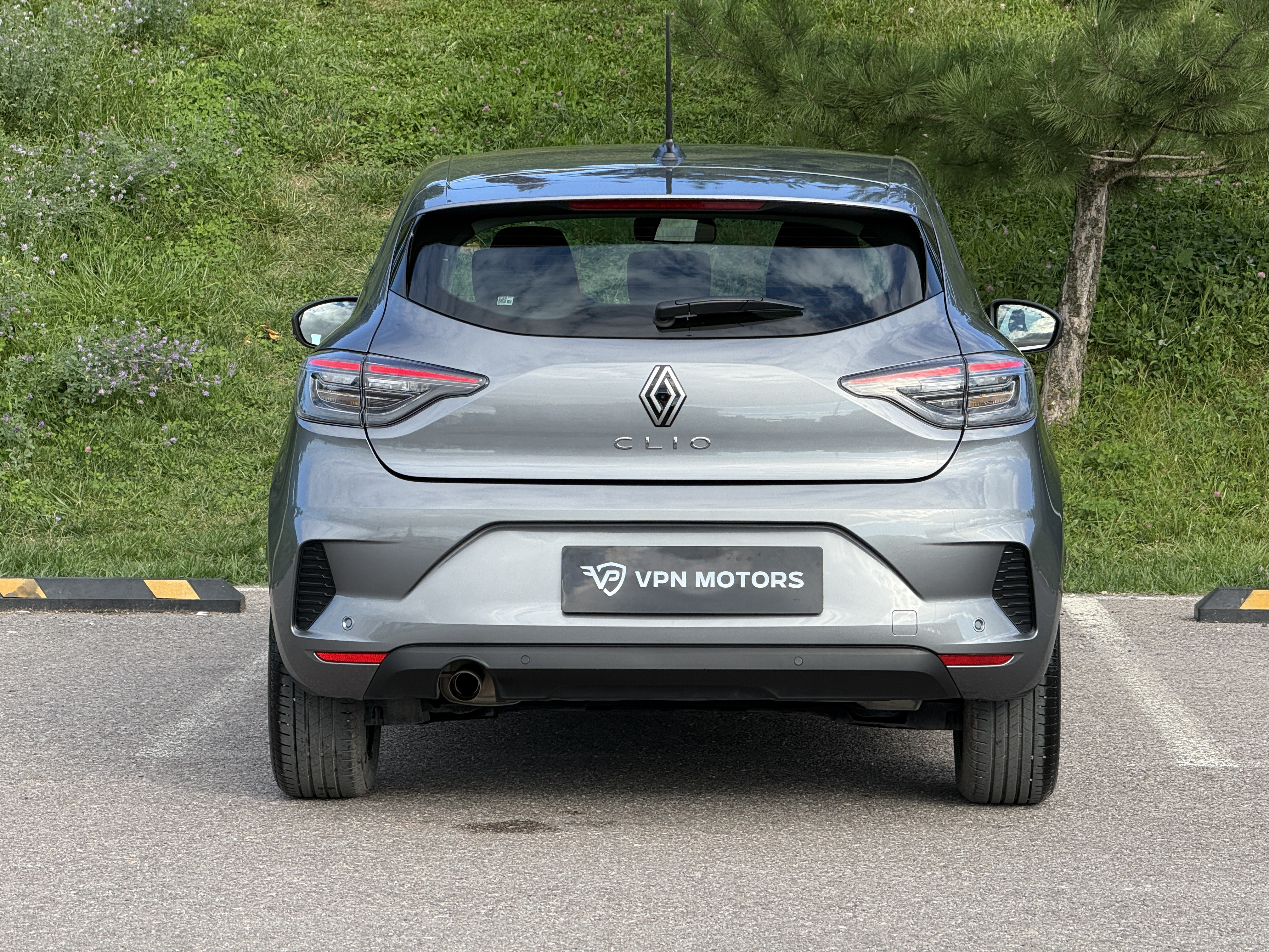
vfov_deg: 12.3
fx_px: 4399
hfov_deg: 16.4
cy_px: 476
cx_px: 634
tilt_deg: -3.0
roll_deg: -1.1
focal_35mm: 120
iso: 64
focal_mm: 15.66
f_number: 2.8
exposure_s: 1/500
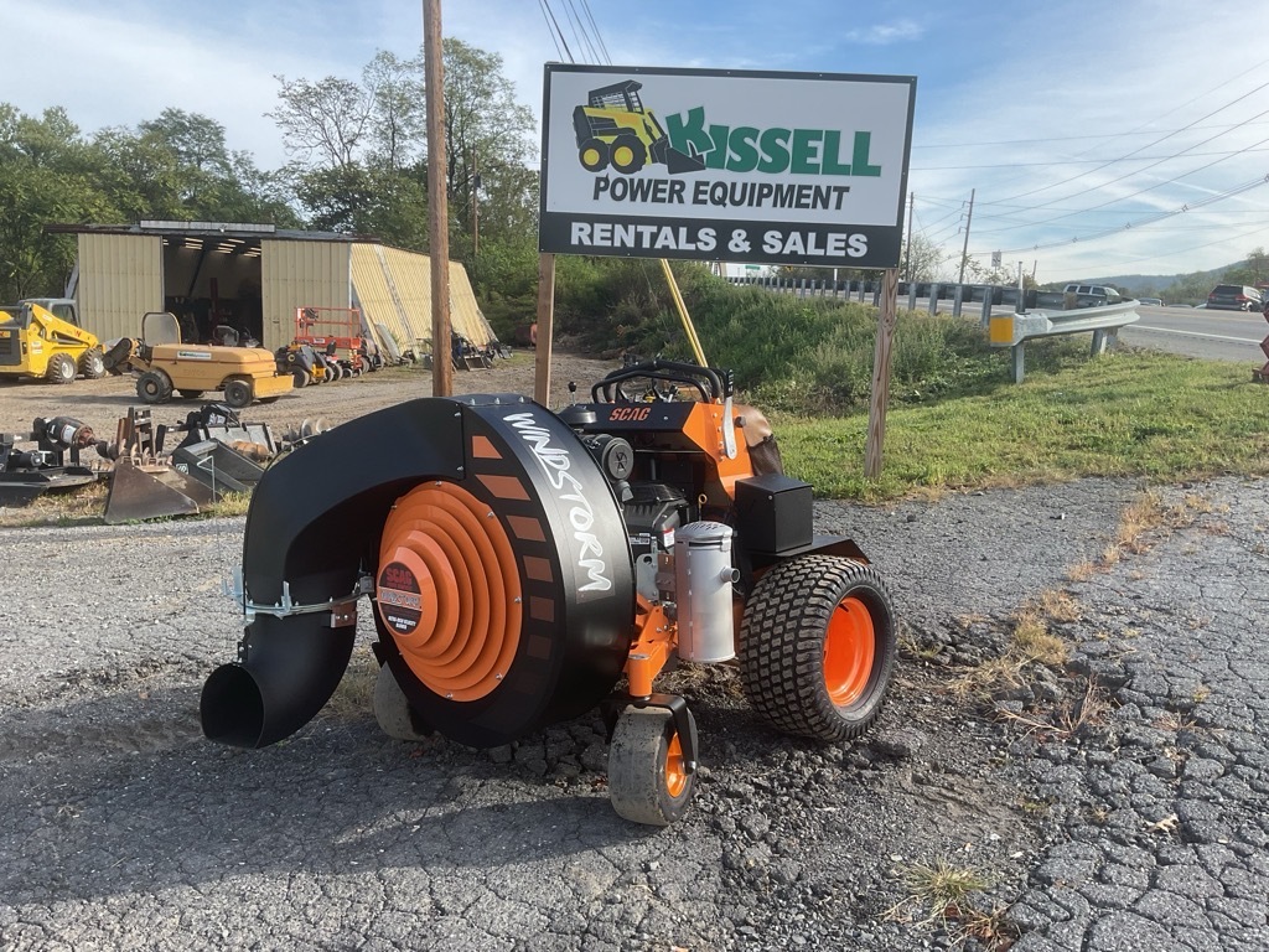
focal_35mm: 29
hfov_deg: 61.7
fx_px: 1063
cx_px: 634
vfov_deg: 48.2
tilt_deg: -8.8
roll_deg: -3.8
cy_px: 476
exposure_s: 1/709
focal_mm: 3
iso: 16
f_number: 1.8
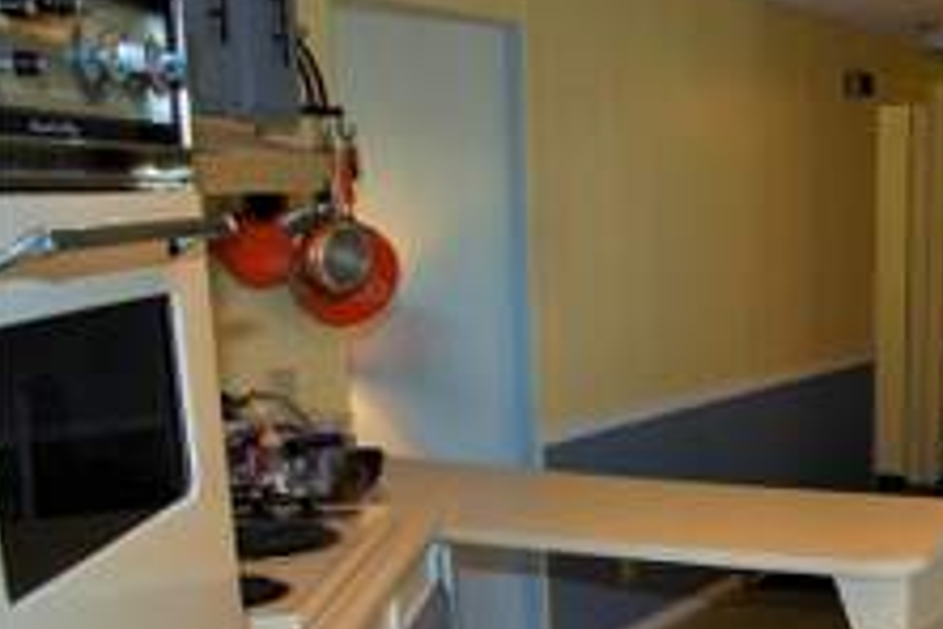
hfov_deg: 33.9
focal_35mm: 52
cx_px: 1002
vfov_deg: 25.5
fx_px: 1362
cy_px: 512
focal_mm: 16
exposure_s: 1/60
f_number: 4
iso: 200
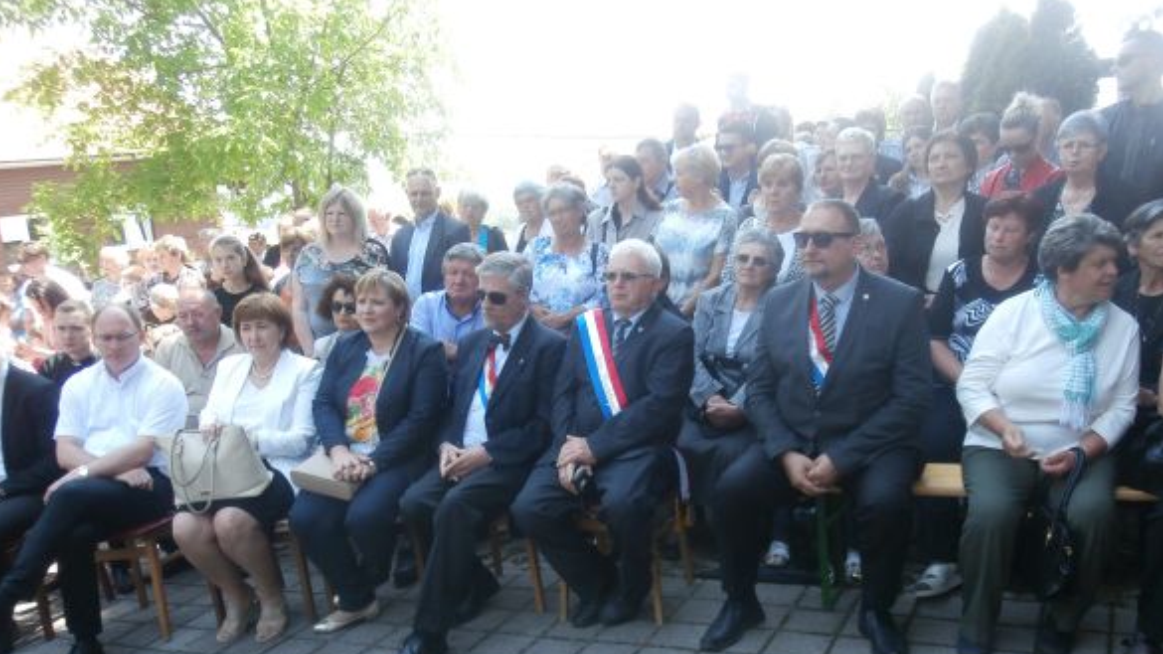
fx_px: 1018
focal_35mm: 33
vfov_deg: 35.4
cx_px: 581
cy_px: 420
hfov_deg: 59.5
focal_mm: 5.36
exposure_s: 1/80
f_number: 3.5
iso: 100
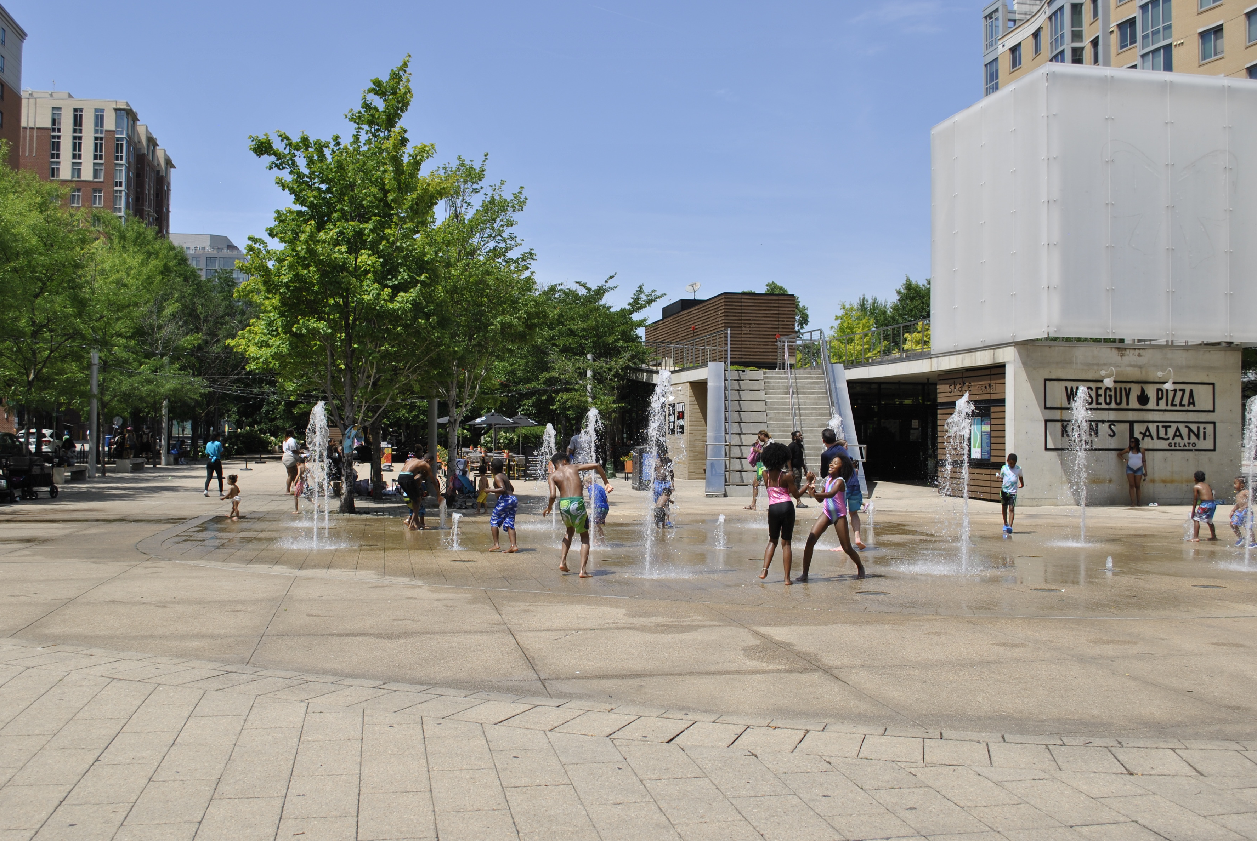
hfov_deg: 53.1
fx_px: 1259
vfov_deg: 37.0
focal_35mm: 36
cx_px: 604
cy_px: 411
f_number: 5.6
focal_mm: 22
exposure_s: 1/640
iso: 100
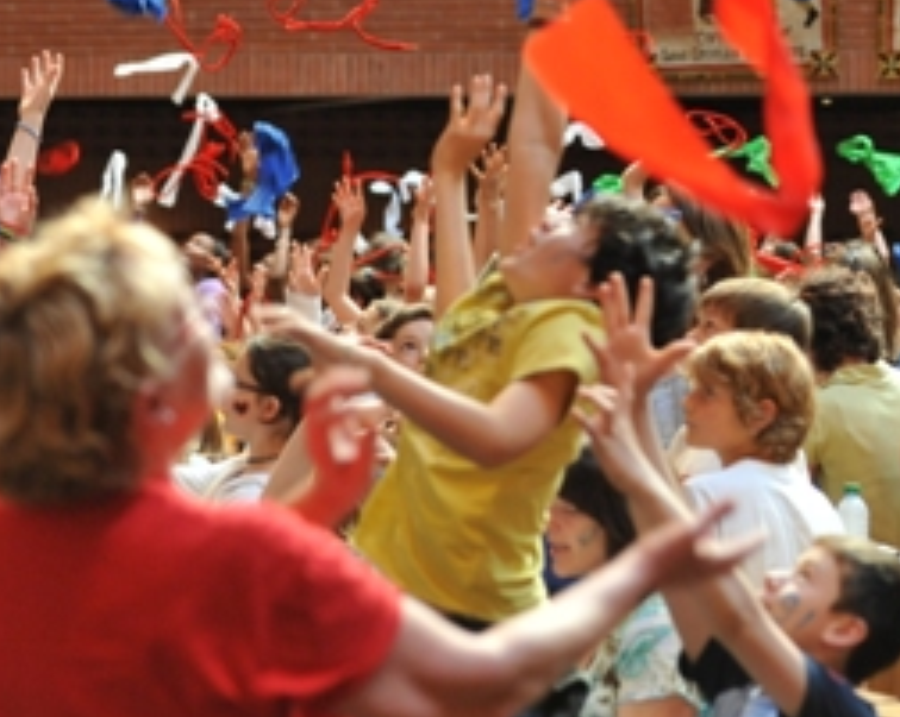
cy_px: 203
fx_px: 4443
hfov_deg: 11.4
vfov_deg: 9.2
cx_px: 914
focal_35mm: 167
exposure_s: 1/160
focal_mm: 70
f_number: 3.2
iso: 2000
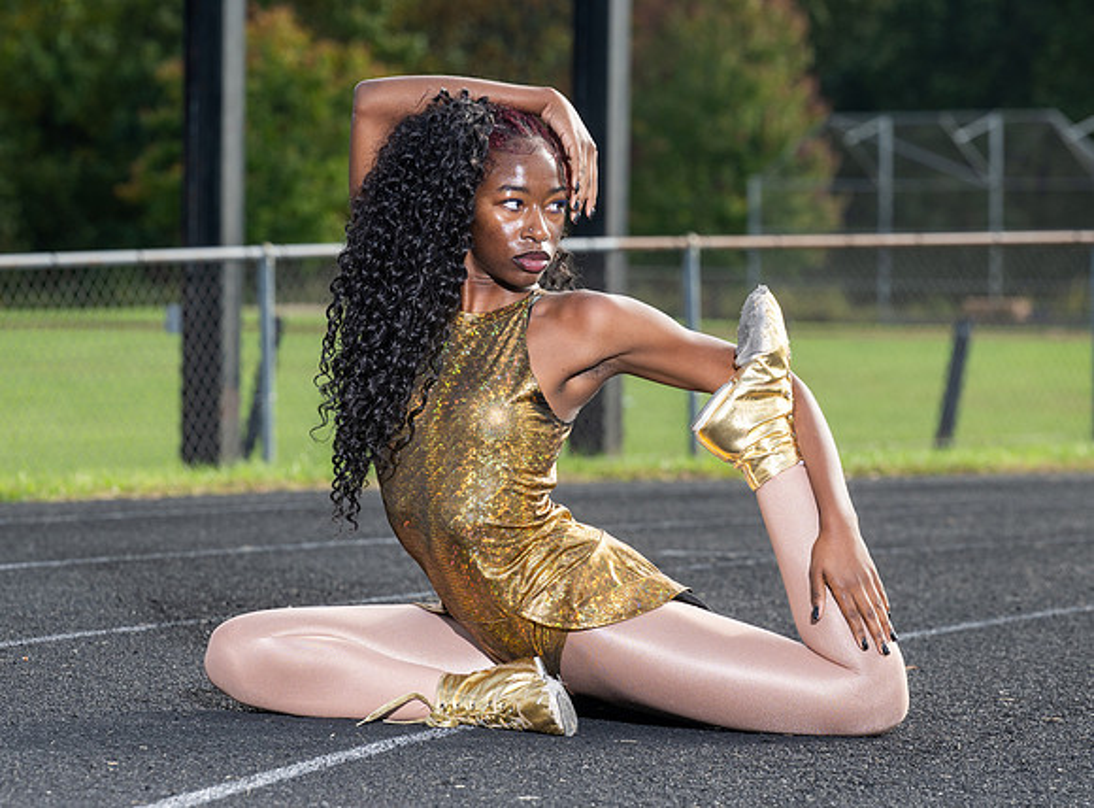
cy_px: 343
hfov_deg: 10.3
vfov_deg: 7.6
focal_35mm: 194
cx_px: 581
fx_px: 6087
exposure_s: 1/250
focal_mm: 125
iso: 40
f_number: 6.3
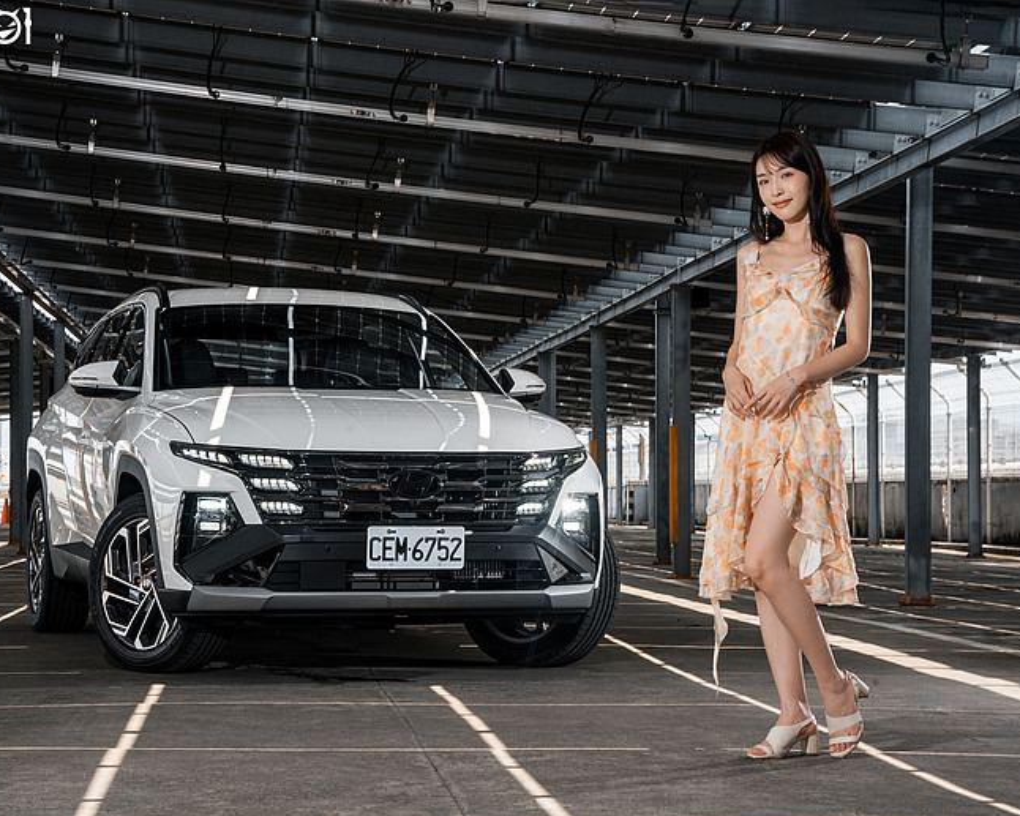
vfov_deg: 16.5
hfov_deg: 20.6
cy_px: 410
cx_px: 422
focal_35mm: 93
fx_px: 2808
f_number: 5.6
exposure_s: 1/50
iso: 400
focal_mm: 82
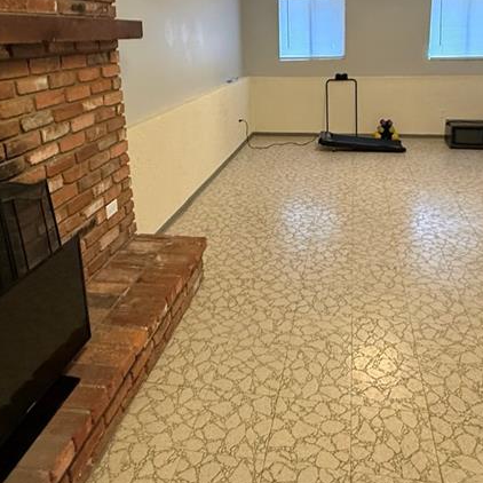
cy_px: 140
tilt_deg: -10.1
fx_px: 474
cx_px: 275
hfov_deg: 53.9
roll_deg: +1.4
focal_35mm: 30
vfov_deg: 52.4
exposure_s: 1/60
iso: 320
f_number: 2.2
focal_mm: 2.22
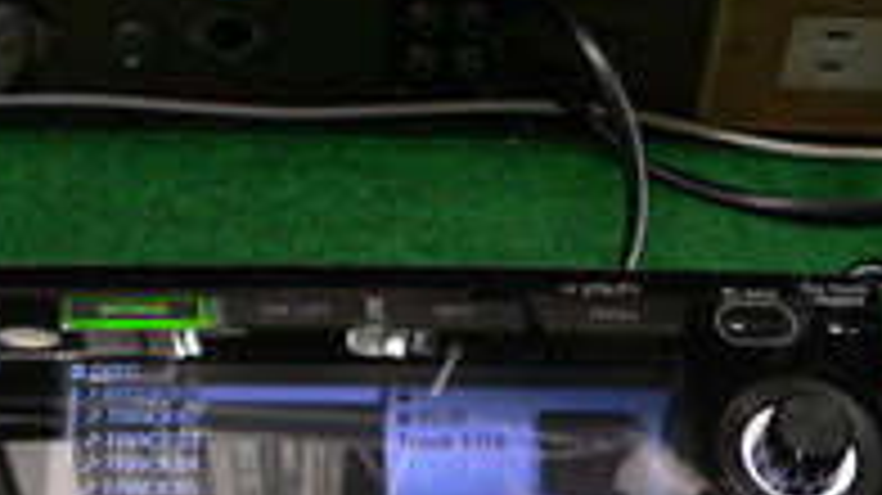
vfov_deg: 15.3
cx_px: 279
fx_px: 1776
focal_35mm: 76
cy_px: 605
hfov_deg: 27.7
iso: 200
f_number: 2.8
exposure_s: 1/30
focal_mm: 6
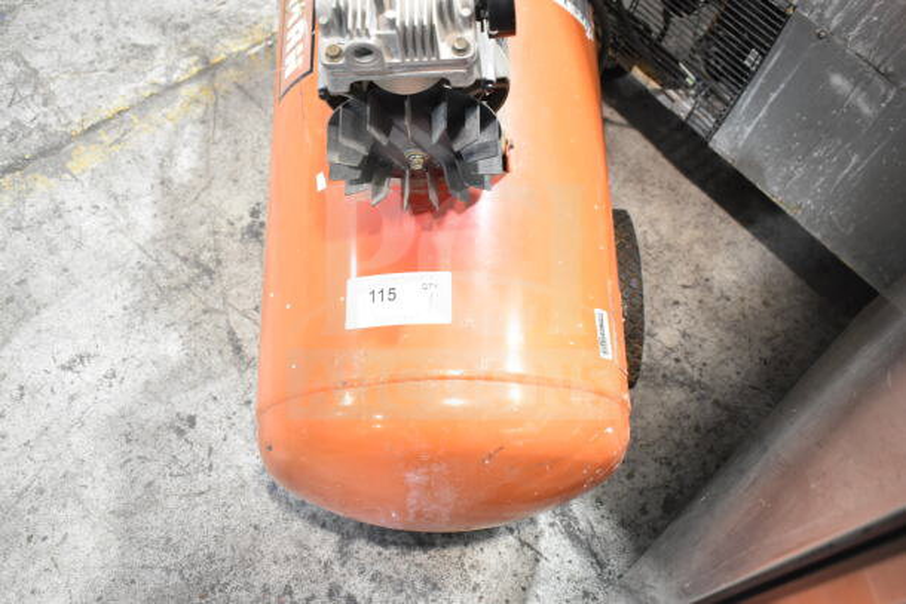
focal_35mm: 33
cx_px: 453
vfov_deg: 40.0
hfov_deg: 57.2
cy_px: 302
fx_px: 831
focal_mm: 22
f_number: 3.8
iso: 1600
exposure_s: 1/60
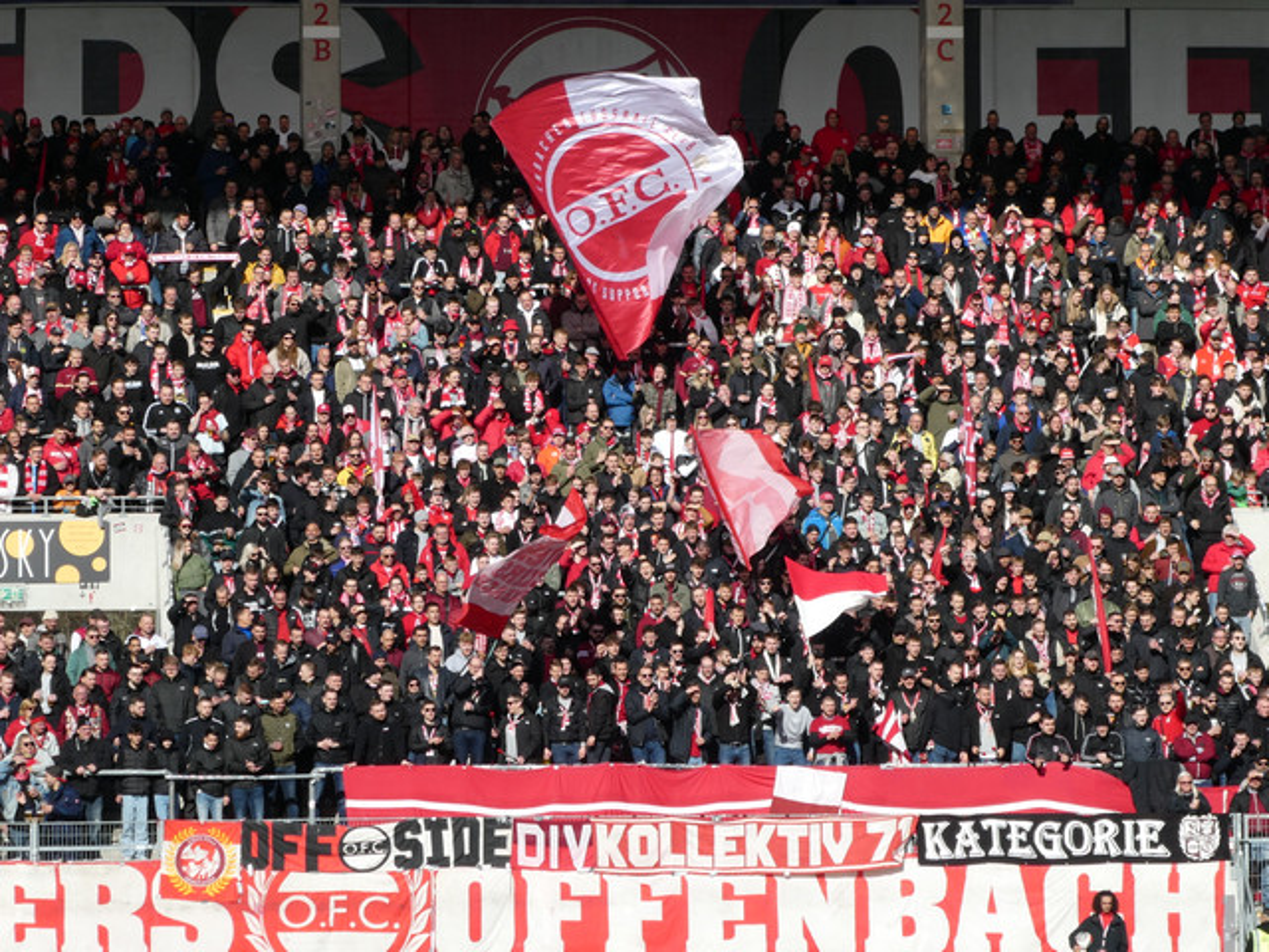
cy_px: 476
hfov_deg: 9.9
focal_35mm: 200
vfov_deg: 7.4
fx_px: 7332
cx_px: 634
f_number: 5.6
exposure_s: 1/400
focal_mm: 35.8
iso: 80
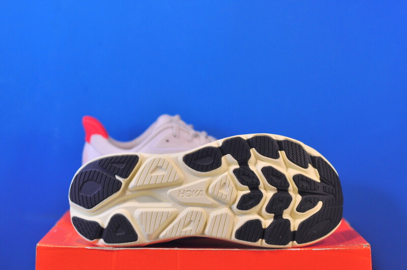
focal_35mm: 75
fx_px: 847
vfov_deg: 18.1
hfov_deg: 27.0
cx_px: 204
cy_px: 135
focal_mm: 50
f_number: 2.5
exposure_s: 1/320
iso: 250
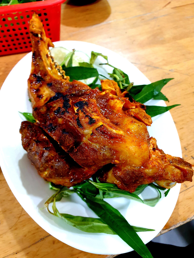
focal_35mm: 26
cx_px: 97
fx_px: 194
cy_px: 129
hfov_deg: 53.1
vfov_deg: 67.3
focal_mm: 4.3
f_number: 2.4
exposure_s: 1/17
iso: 250
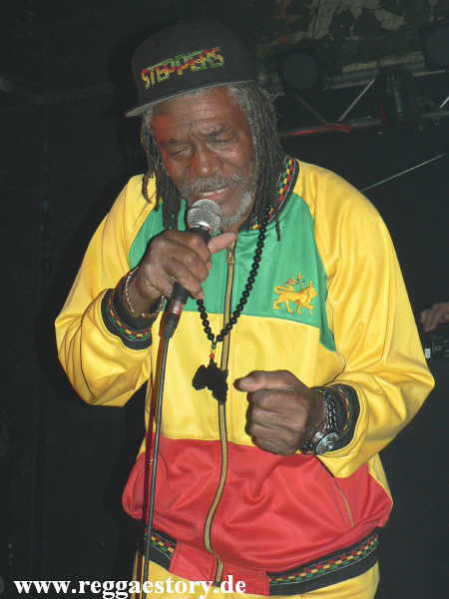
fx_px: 1072
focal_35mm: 62
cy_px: 300
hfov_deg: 23.7
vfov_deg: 31.2
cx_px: 224
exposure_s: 1/60
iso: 200
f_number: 3.2
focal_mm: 10.7
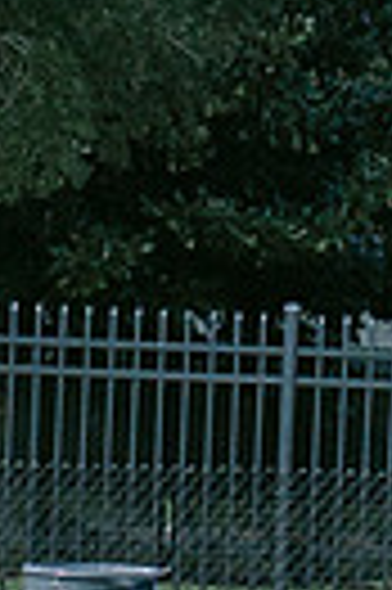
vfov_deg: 2.1
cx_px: -691
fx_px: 16064
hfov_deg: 1.4
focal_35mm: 981
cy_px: 532
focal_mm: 70
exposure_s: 1/800
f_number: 5.6
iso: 250
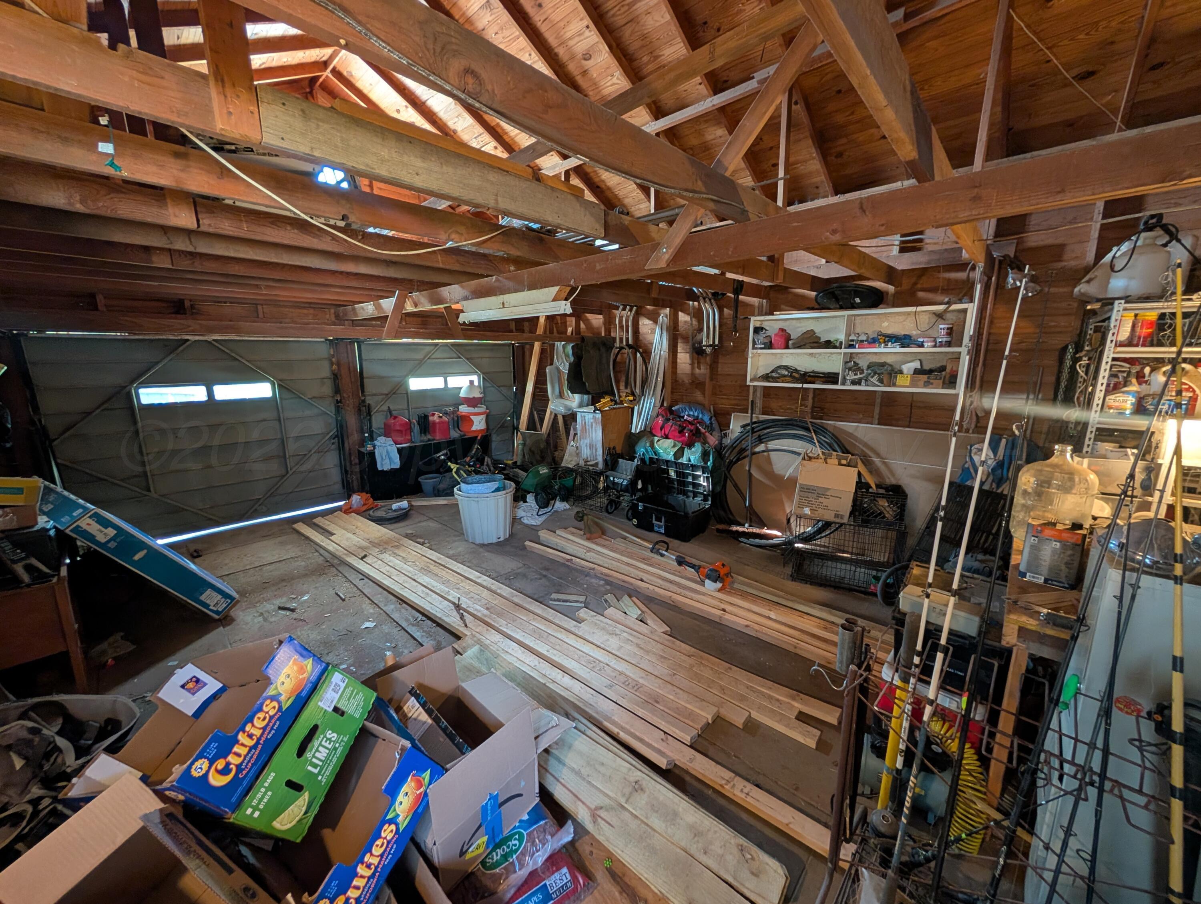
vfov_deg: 94.6
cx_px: 600
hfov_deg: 110.5
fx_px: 417
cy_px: 452
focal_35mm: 12
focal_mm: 2.02
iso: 167
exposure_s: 1/30
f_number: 1.7
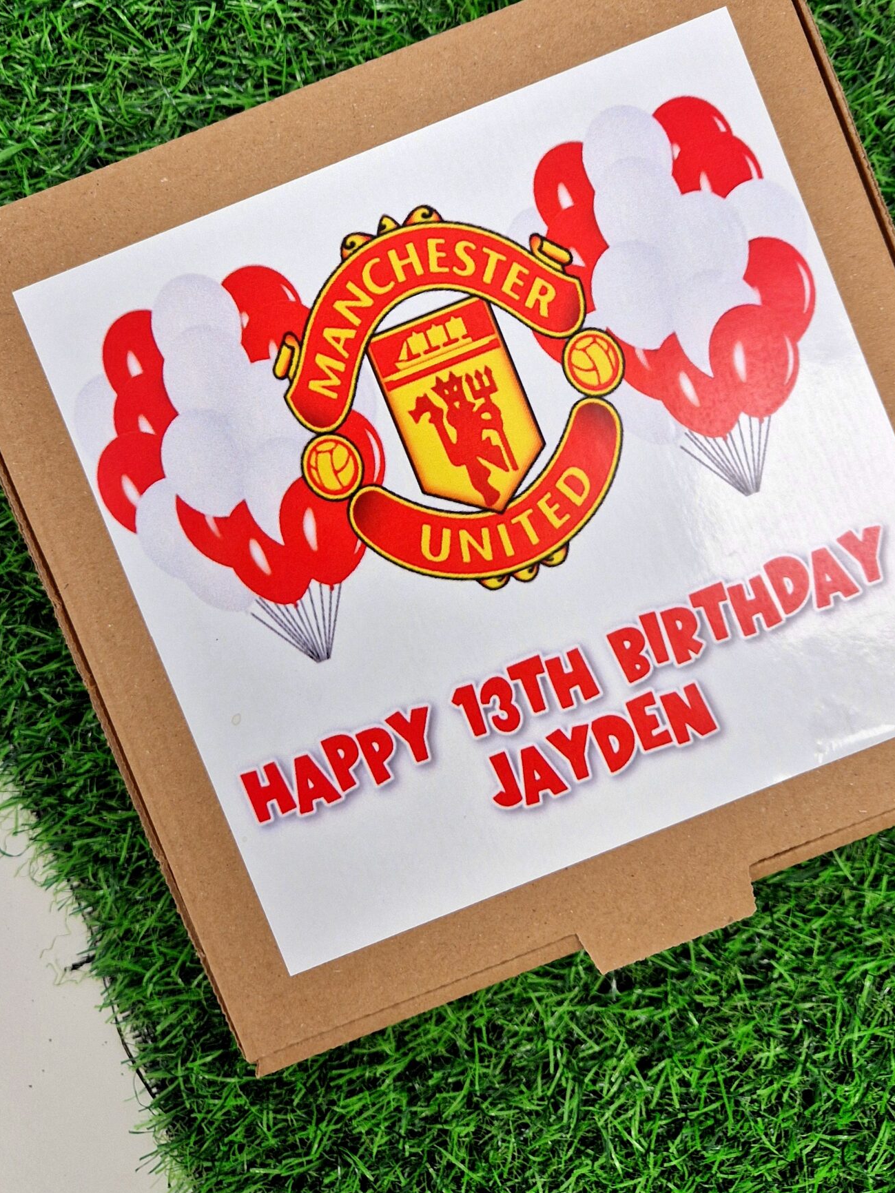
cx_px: 484
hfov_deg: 41.8
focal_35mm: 34
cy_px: 440
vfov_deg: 53.3
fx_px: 1172
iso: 50
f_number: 1.8
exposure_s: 1/100
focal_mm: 5.4
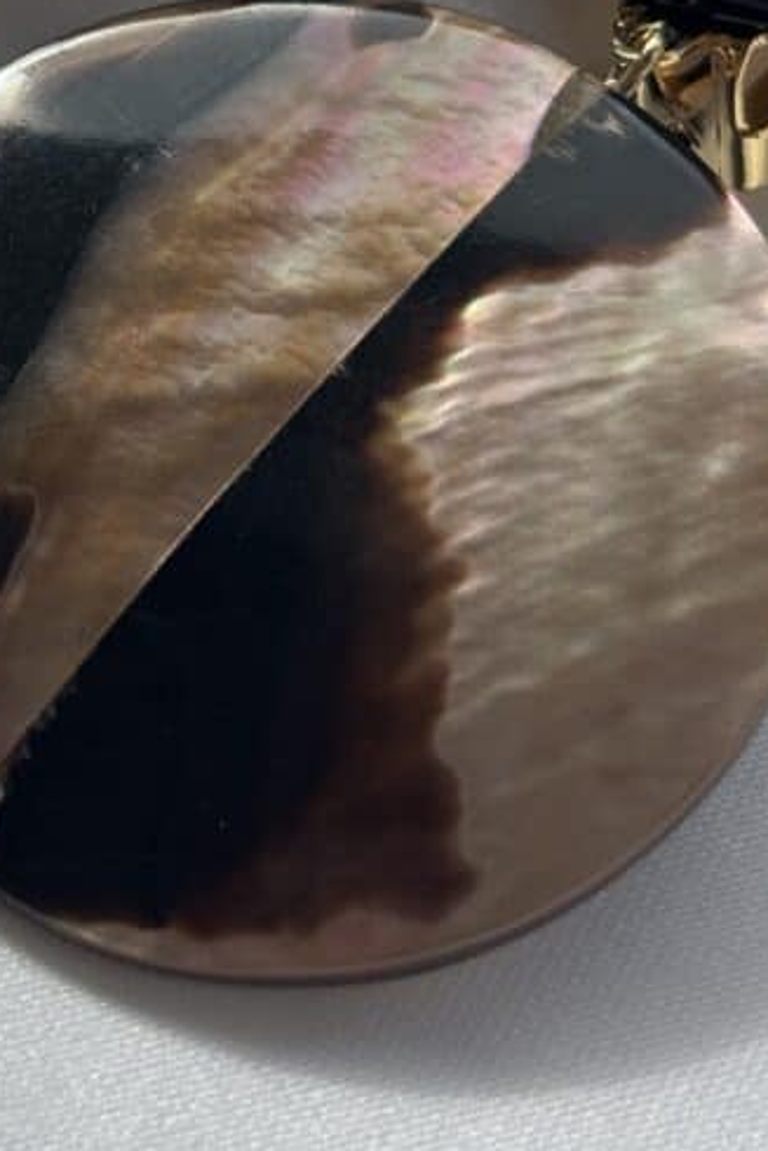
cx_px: -31
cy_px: 157
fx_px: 3613
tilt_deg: -58.2
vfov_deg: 17.9
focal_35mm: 113
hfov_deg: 12.0
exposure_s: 1/1263
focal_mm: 5.96
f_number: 1.6
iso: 32
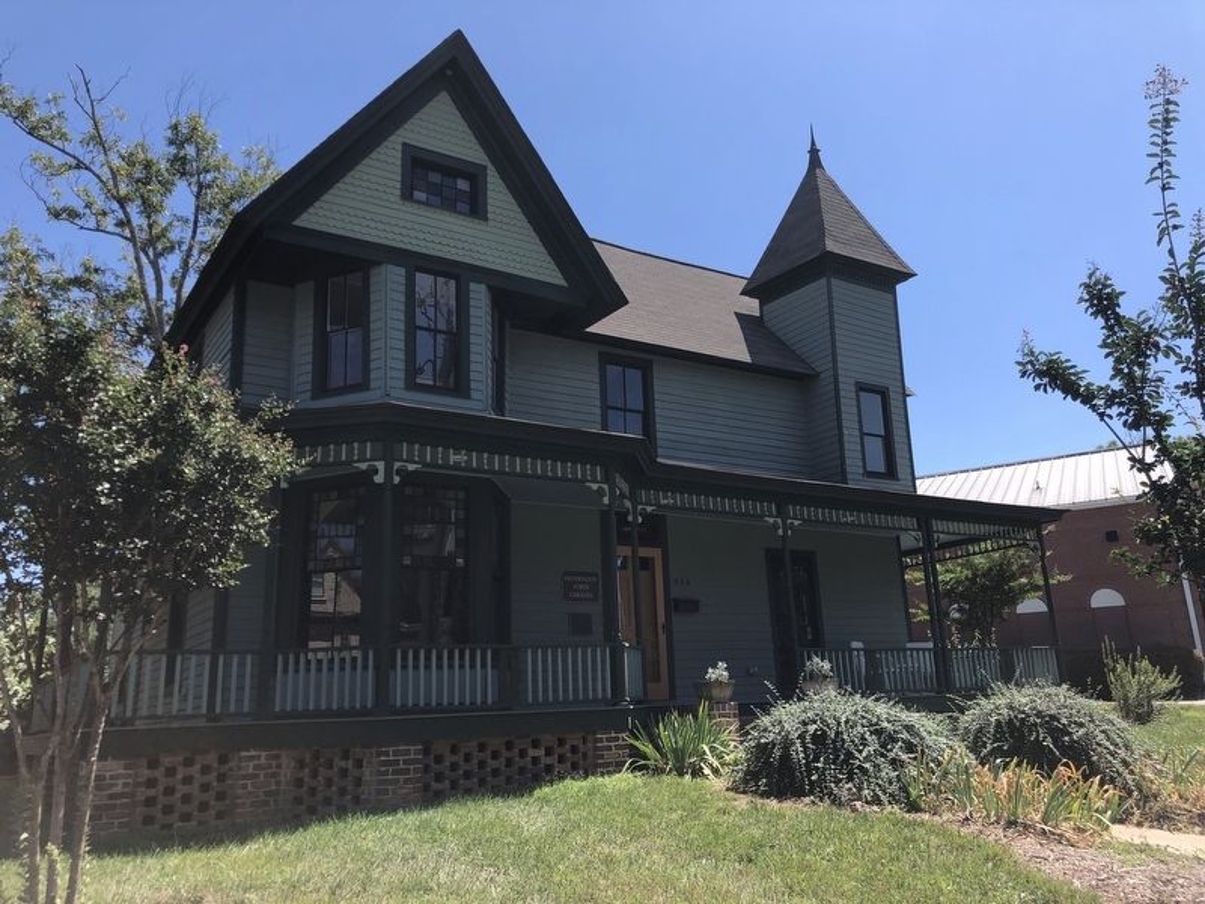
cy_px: 452
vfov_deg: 49.7
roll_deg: +3.6
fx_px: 975
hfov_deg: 63.4
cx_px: 602
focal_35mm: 28
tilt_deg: +14.4
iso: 20
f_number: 1.8
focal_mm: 4
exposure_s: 1/1185
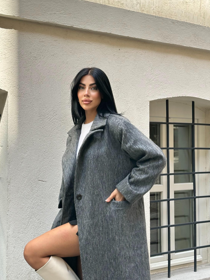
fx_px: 518
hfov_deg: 22.9
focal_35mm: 64
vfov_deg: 30.3
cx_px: 91
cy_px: 129
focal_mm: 6.86
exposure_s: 1/864
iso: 64
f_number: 1.78
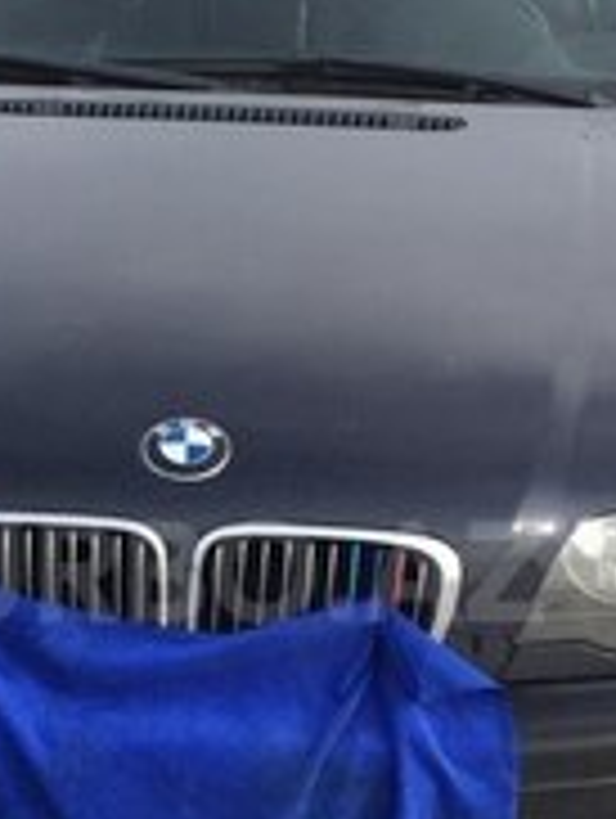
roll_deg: +0.4
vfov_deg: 24.5
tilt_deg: -20.3
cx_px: 198
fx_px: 1870
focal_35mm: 79
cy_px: 572
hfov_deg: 18.6
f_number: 2.2
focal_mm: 4.15
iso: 32
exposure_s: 1/694
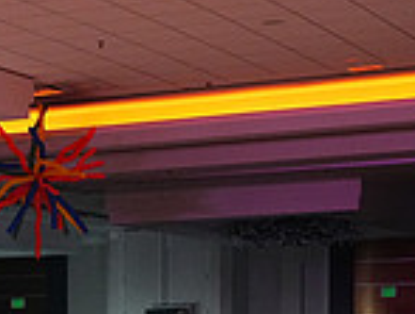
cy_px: 505
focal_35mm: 140
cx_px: -169
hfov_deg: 13.4
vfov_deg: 10.2
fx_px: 1683
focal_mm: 37
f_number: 5.6
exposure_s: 1/400
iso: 5000
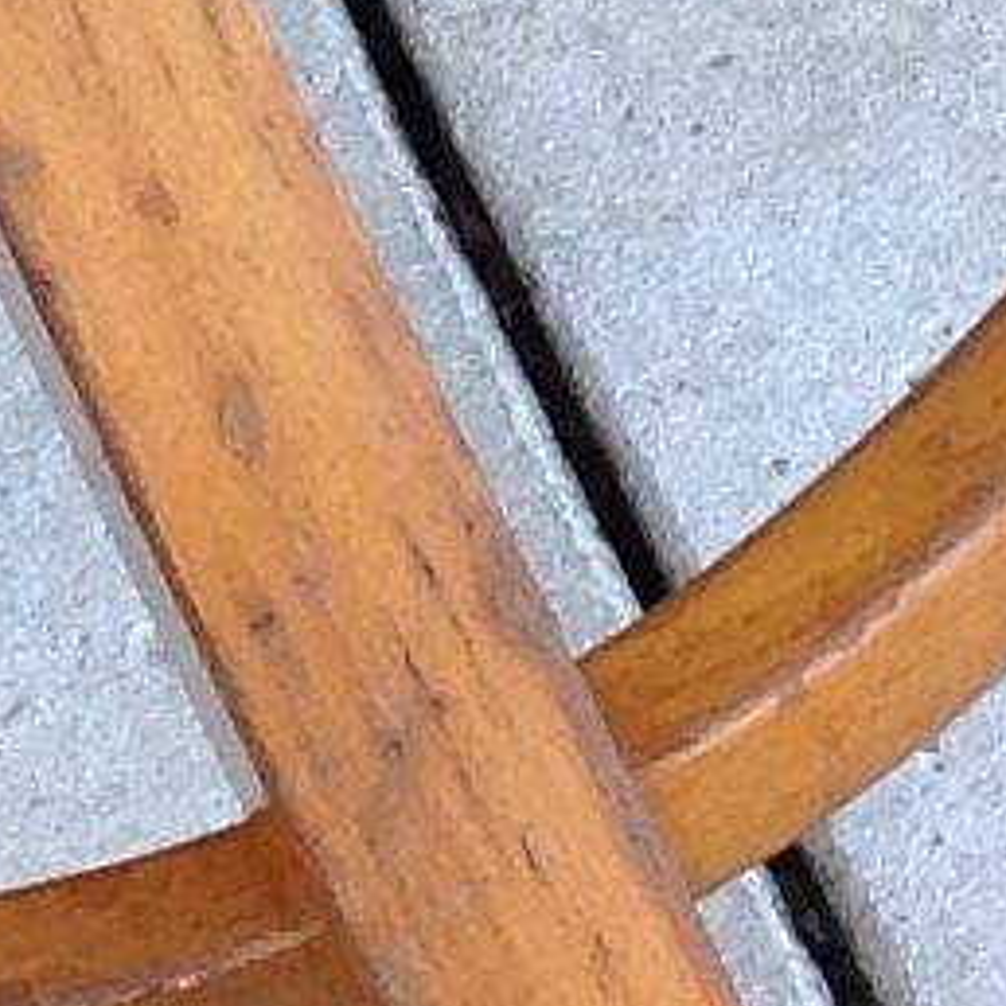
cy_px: -1115
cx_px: -1010
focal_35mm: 310
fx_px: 10193
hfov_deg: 5.5
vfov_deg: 5.5
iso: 64
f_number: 2.4
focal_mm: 4.28
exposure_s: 1/120
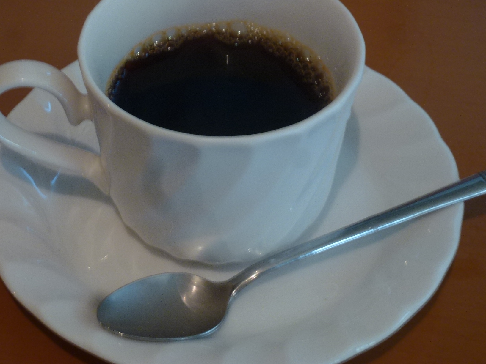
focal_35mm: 89
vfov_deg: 16.6
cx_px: 204
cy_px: 141
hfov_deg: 22.0
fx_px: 1249
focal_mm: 12.7
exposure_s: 1/4
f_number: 4.7
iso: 100
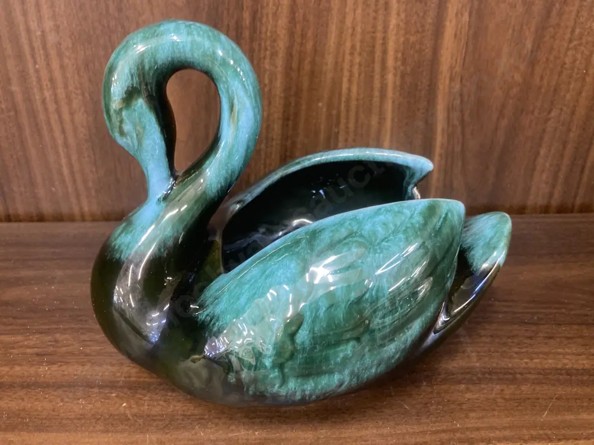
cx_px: 297
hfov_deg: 63.4
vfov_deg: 49.7
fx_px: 480
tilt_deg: -29.0
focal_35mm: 28
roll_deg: -2.4
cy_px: 222
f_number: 1.8
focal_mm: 3.99
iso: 320
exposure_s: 1/25
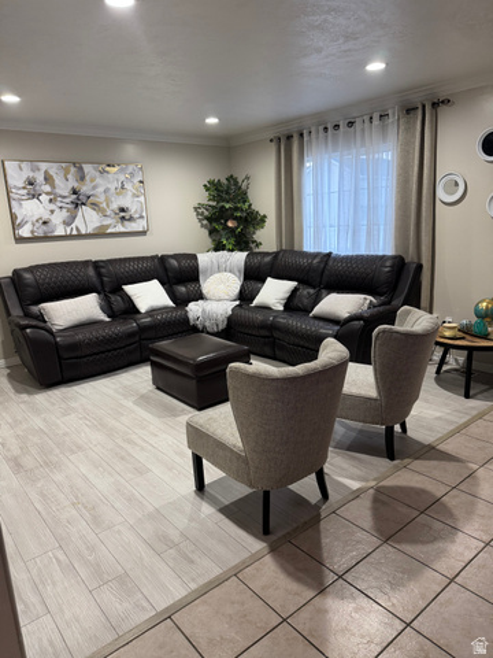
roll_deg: +3.2
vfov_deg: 71.6
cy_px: 329
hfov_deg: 56.8
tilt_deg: -14.8
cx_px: 246
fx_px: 456
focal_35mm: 24
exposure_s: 1/60
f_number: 1.78
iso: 320
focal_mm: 6.76
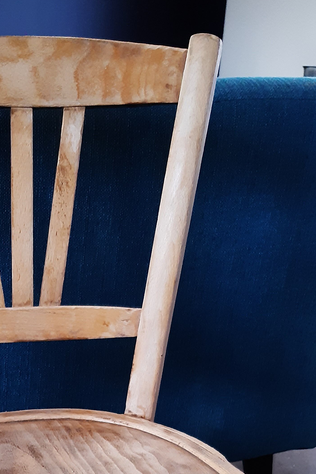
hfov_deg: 22.5
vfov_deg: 31.1
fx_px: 777
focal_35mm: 59
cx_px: 37
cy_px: 489
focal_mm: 3.92
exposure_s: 1/30
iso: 250
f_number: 1.7
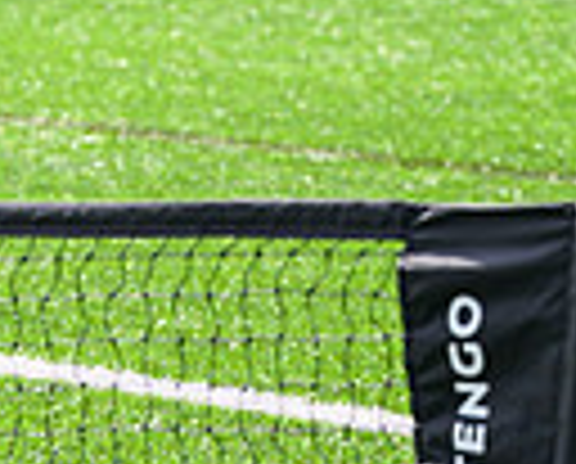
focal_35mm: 447
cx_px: -361
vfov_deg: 3.5
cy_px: -106
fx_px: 7638
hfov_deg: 4.3
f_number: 3.5
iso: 200
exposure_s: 1/1000
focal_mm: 84
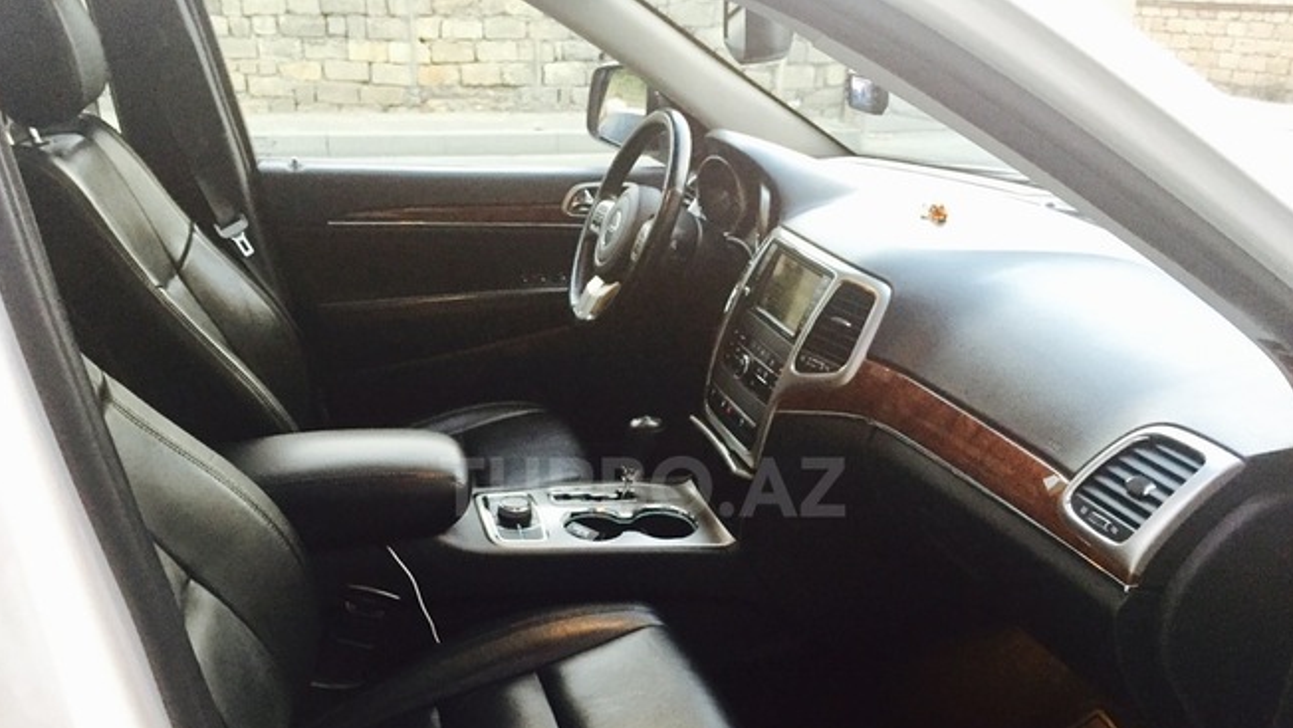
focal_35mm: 32
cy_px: 487
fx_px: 1097
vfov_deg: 36.3
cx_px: 643
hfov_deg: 61.0
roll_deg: -1.4
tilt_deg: -22.9
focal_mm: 4.15
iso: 250
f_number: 2.2
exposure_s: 1/33
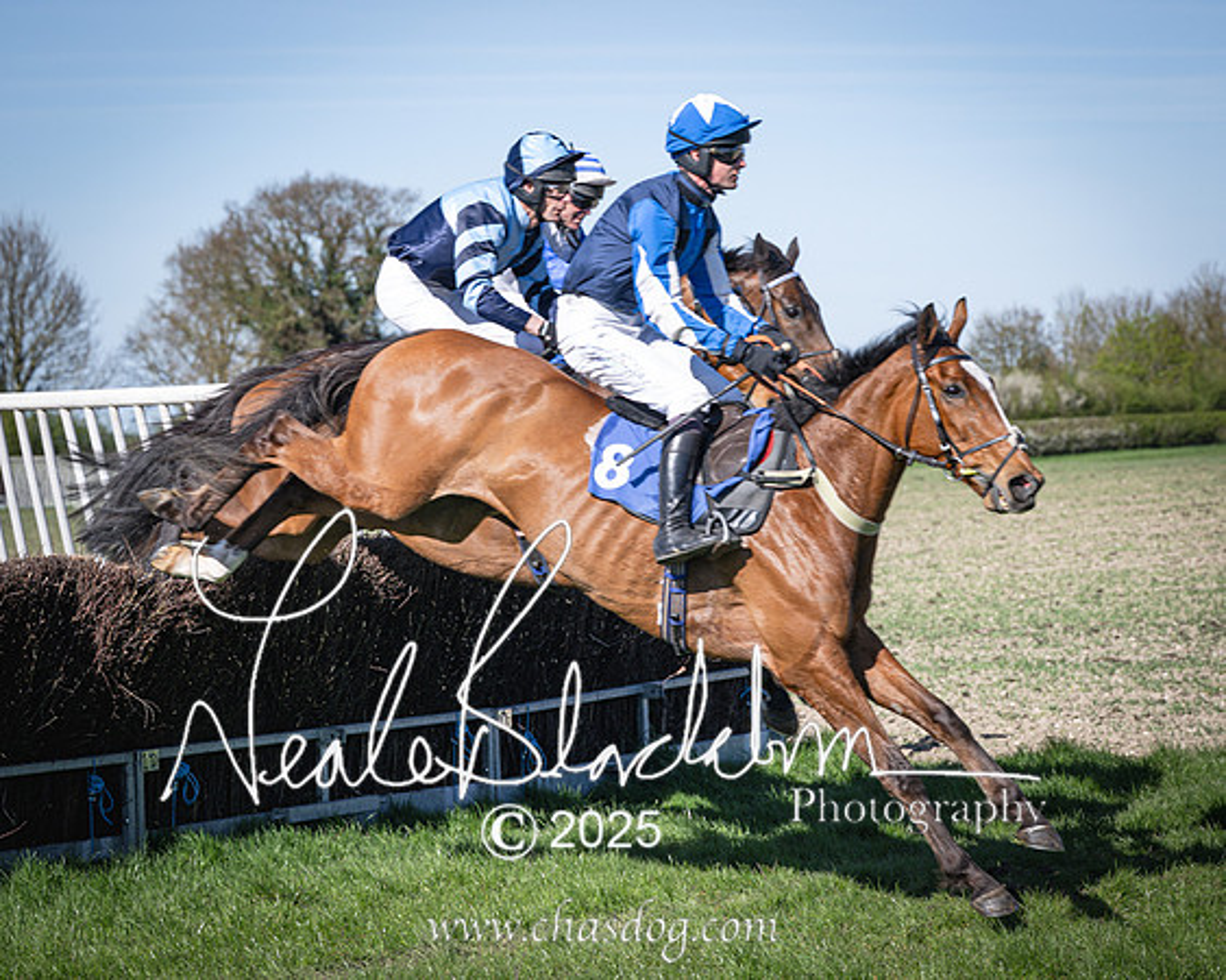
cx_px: 606
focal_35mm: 124
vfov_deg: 12.4
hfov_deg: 15.5
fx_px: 4514
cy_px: 500
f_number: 4
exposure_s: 1/1600
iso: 200
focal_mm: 73
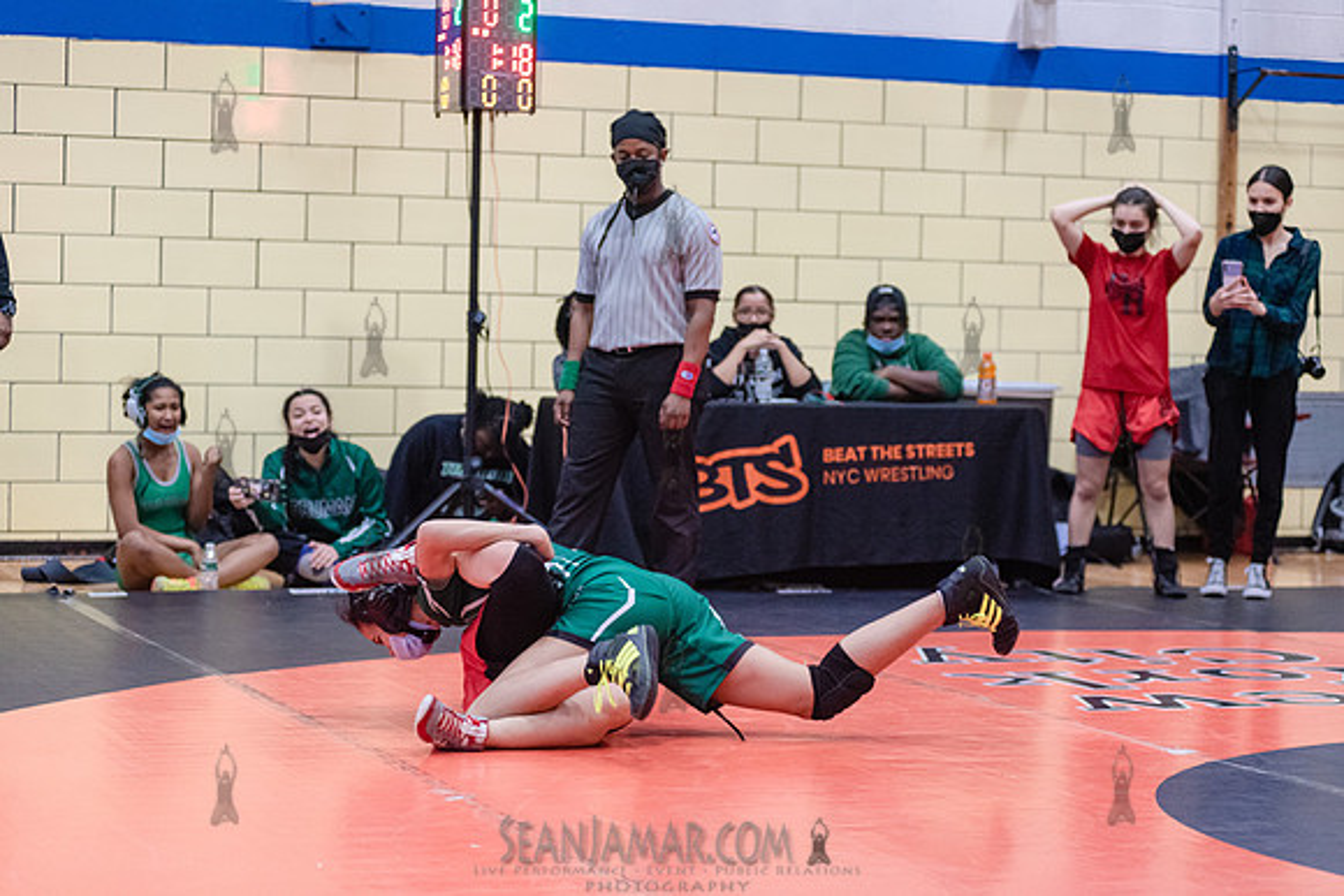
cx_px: 672
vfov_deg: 17.1
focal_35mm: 80
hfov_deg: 25.4
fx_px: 2987
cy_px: 448
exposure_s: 1/400
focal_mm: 80
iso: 4000
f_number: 3.5
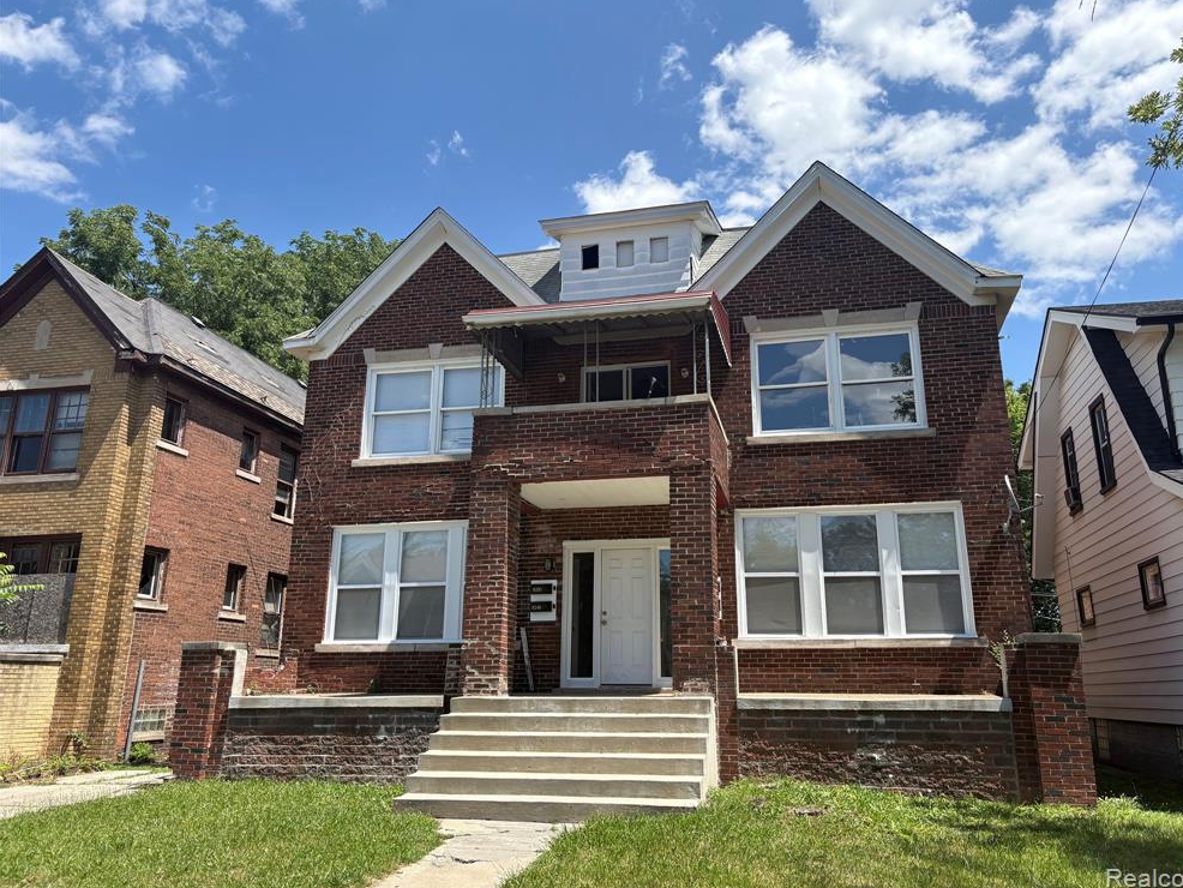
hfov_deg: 65.3
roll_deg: +0.1
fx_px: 923
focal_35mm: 27
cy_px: 437
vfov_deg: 51.4
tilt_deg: +15.8
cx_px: 613
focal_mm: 5.96
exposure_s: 1/2283
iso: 50
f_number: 1.6
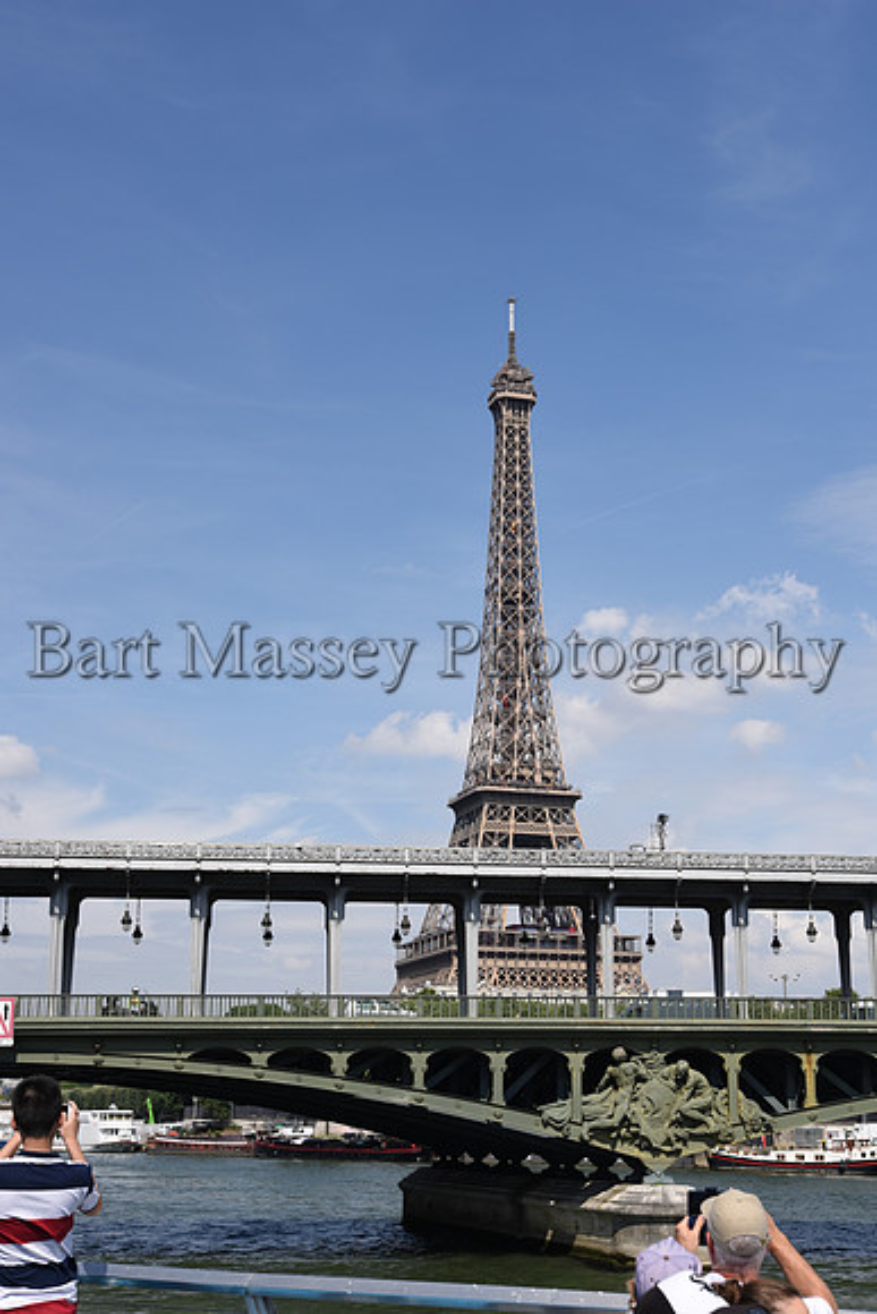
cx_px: 438
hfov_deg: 28.1
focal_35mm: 48
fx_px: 1753
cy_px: 657
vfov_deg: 41.1
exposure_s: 1/200
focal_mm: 48
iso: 72
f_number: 9
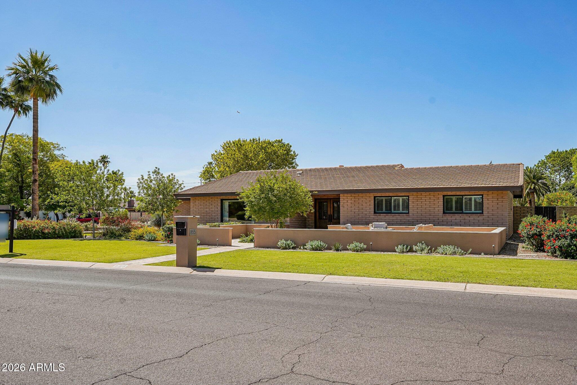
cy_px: 192
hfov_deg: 70.4
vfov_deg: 50.4
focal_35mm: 26
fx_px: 409
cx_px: 288
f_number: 8
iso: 400
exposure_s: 1/1250
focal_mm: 25.5
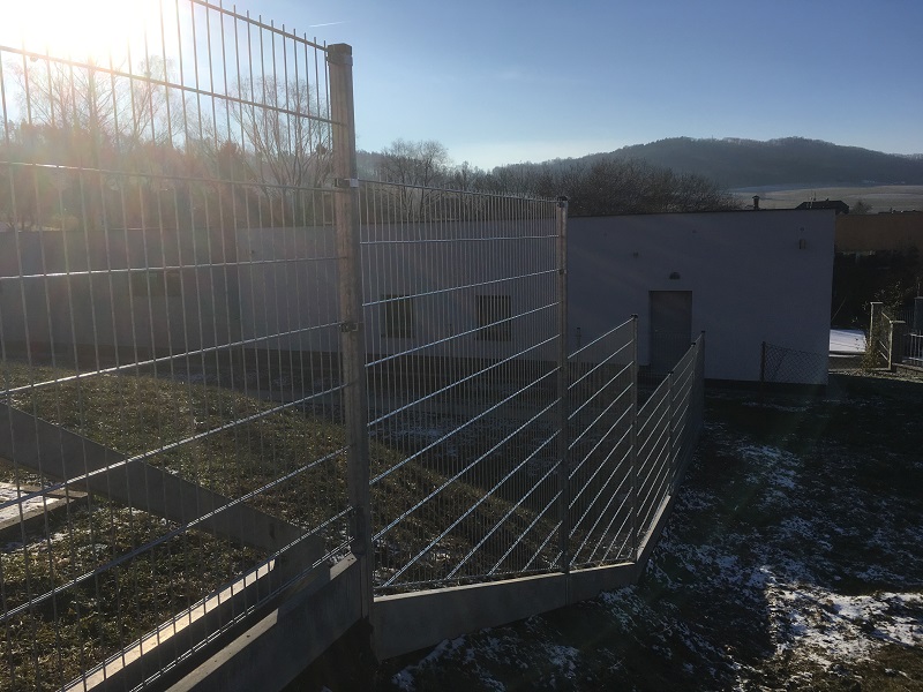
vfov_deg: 48.2
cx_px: 462
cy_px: 346
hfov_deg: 61.7
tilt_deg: -7.9
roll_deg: +2.1
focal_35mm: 29
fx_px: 773
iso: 25
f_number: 2.2
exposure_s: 1/3077
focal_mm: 4.15
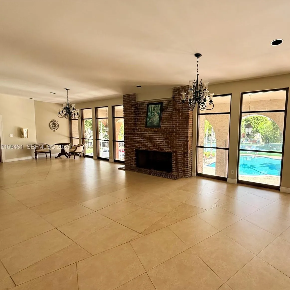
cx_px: 191
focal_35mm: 17
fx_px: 161
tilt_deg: -6.0
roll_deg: -0.5
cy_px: 147
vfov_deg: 84.0
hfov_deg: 81.4
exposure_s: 1/175
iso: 64
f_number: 2.2
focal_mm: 2.22
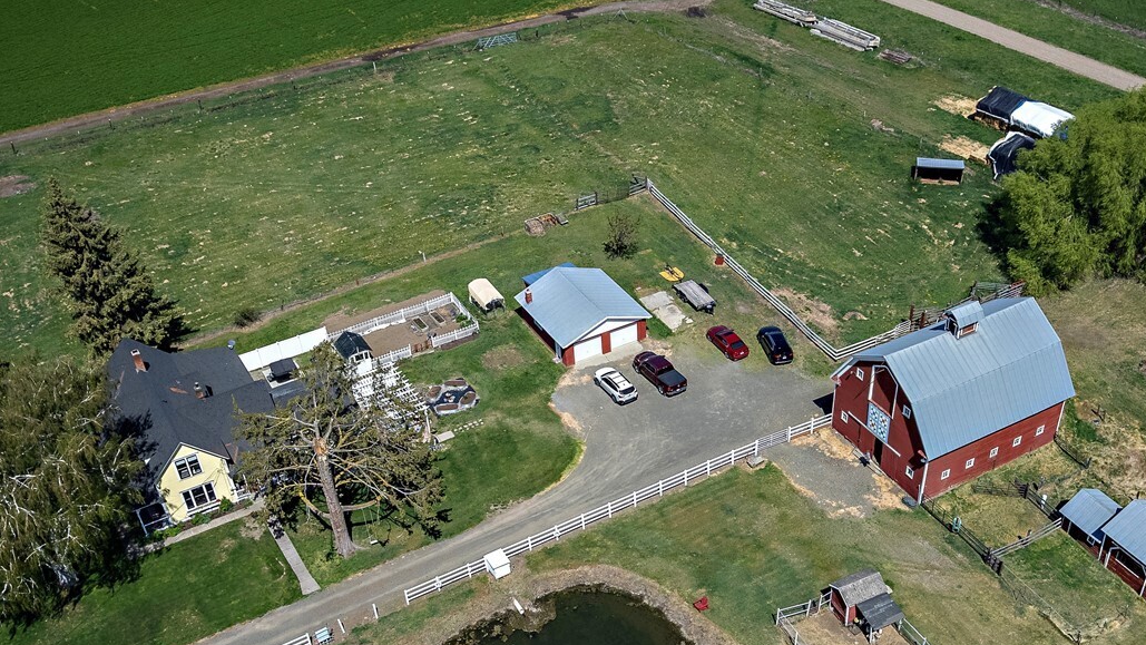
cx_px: 694
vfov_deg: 30.8
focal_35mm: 38
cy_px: 467
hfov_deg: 52.4
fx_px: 1155
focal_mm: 8.38
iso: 100
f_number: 2.8
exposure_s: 1/3200
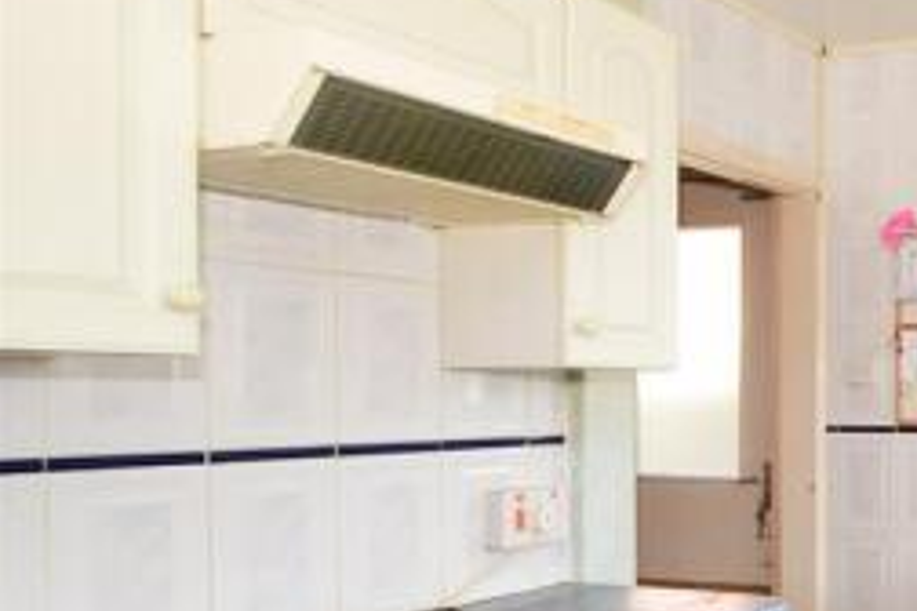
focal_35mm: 39
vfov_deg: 34.0
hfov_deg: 34.8
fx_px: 993
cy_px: 391
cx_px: 1190
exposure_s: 1/4
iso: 400
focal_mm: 10
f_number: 13
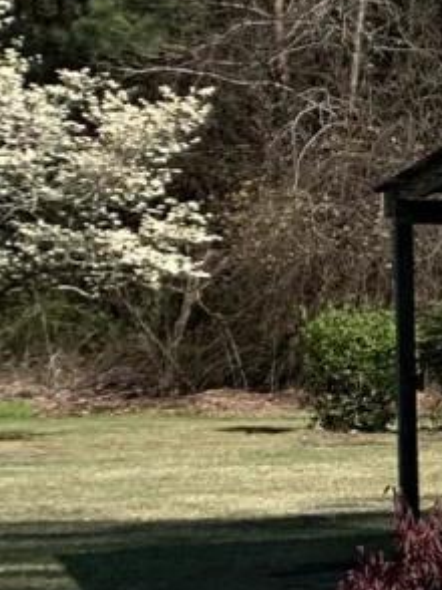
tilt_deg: -2.5
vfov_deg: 11.2
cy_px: 401
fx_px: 3018
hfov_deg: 7.1
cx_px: 1505
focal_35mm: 177
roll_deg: +0.5
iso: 25
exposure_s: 1/1812
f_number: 1.8
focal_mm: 4.25
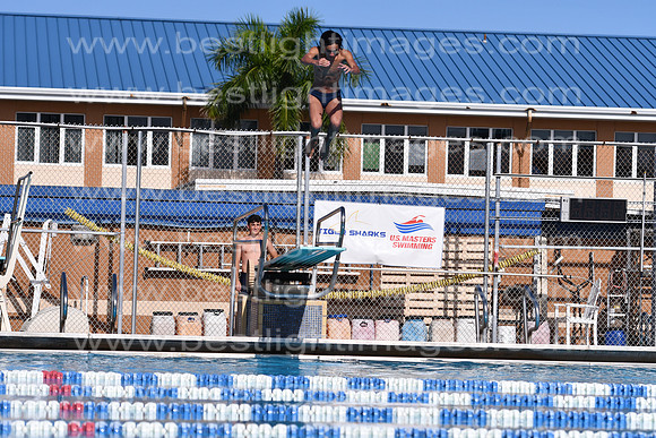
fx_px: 2789
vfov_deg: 9.0
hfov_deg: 13.4
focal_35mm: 153
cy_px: 219
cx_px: 328
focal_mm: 102
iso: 220
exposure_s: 1/8000
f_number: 4.5
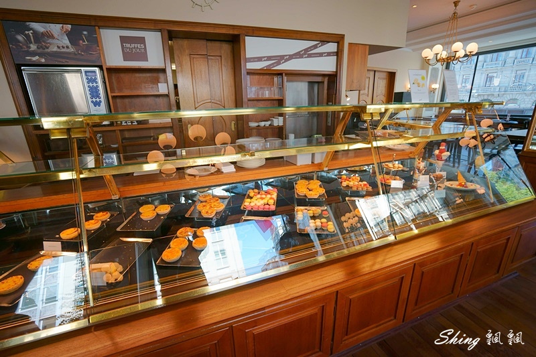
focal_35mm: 16
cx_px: 268
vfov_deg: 73.7
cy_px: 178
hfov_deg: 96.7
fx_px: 238
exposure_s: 1/40
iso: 250
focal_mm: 16
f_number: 8
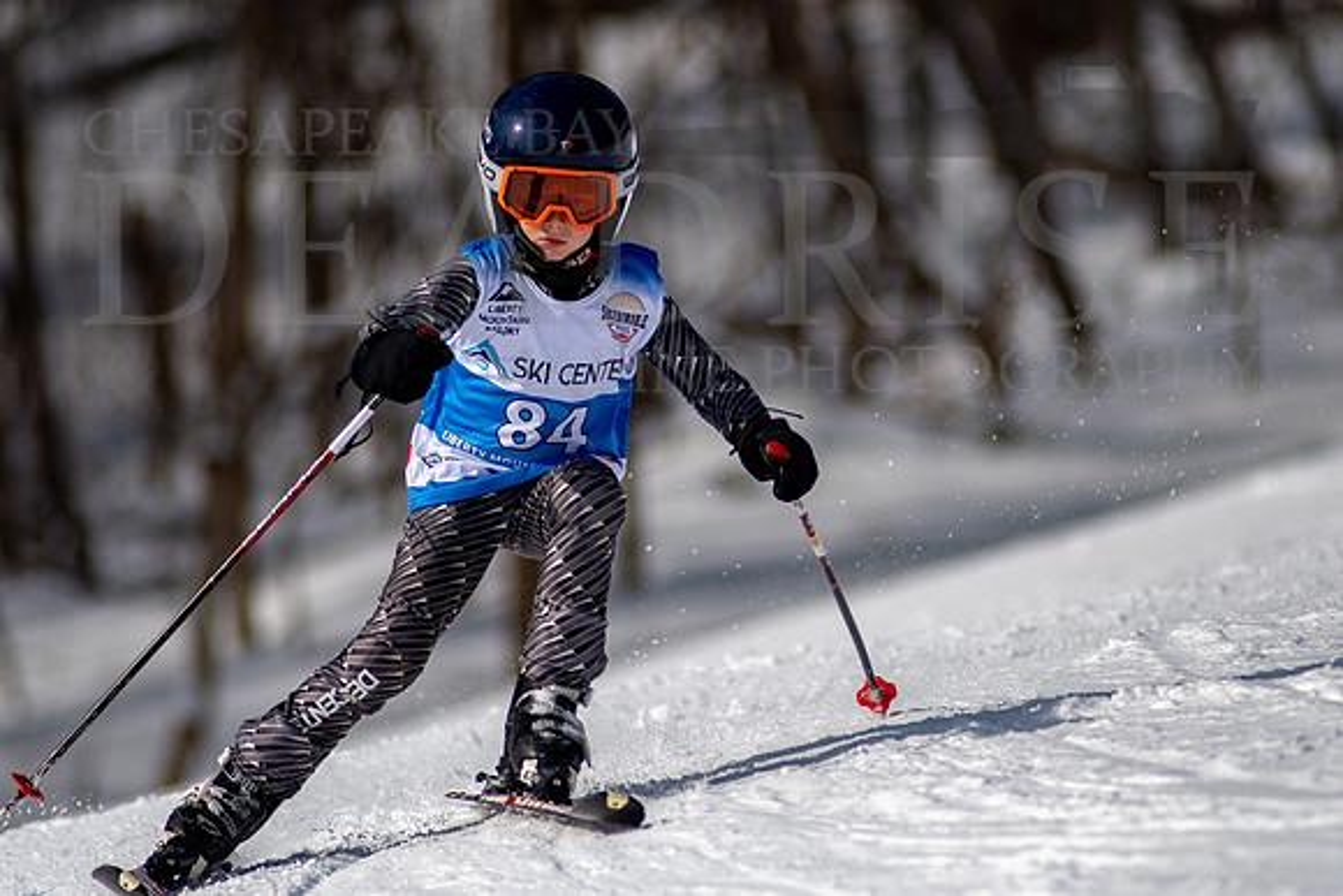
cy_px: 390
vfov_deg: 2.7
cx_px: 758
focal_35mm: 508
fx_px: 18958
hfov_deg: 4.1
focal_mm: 300
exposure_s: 1/8000
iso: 100
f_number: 2.8
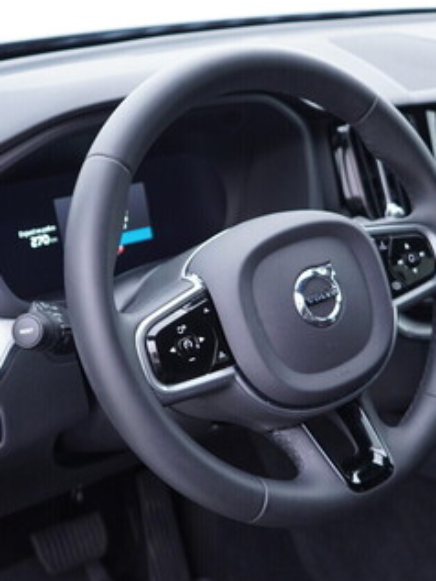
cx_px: 284
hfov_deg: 24.3
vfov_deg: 32.2
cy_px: 309
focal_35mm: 60
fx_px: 1007
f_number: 2.8
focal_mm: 24
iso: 320
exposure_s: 1/40
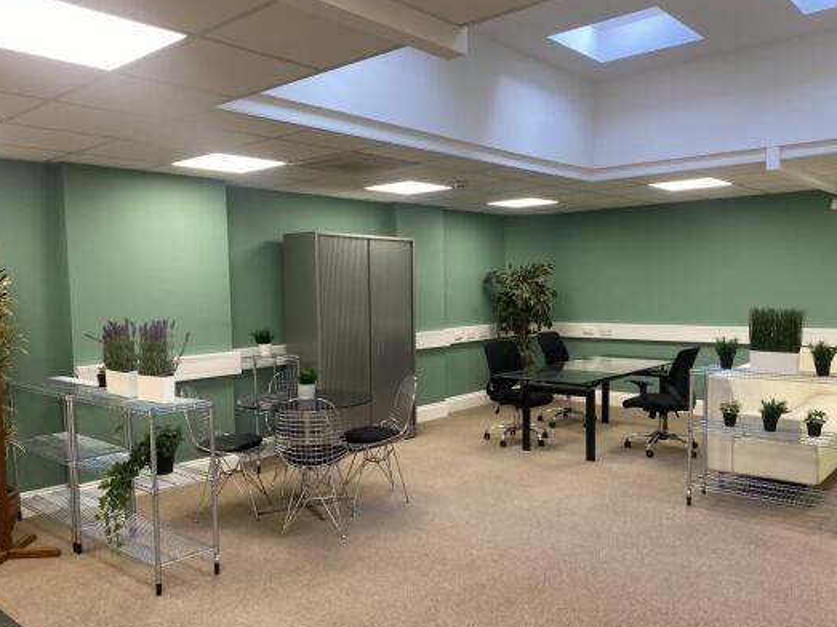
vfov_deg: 48.2
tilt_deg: -3.9
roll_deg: +1.0
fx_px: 701
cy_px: 333
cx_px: 433
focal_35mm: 29
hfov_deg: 61.7
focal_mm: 4.25
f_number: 1.8
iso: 80
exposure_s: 1/100
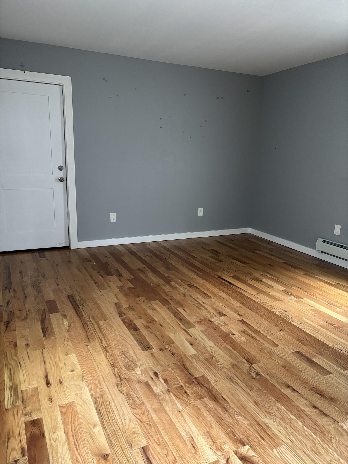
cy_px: 232
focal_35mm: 26
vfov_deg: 67.3
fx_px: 349
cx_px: 174
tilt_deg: -13.1
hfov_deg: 53.1
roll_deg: -3.1
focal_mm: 5.96
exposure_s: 1/40
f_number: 1.6
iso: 400
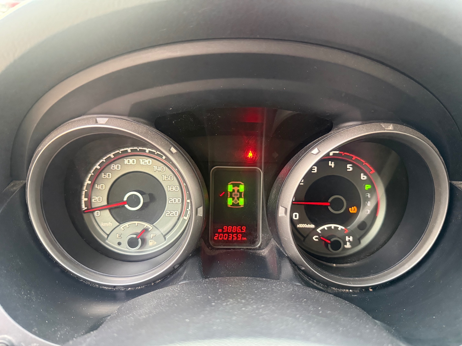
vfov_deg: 56.8
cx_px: 231
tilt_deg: -27.8
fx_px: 320
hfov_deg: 71.6
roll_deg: -0.6
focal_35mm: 24
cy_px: 173
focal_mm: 6.76
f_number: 1.78
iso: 800
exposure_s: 1/60
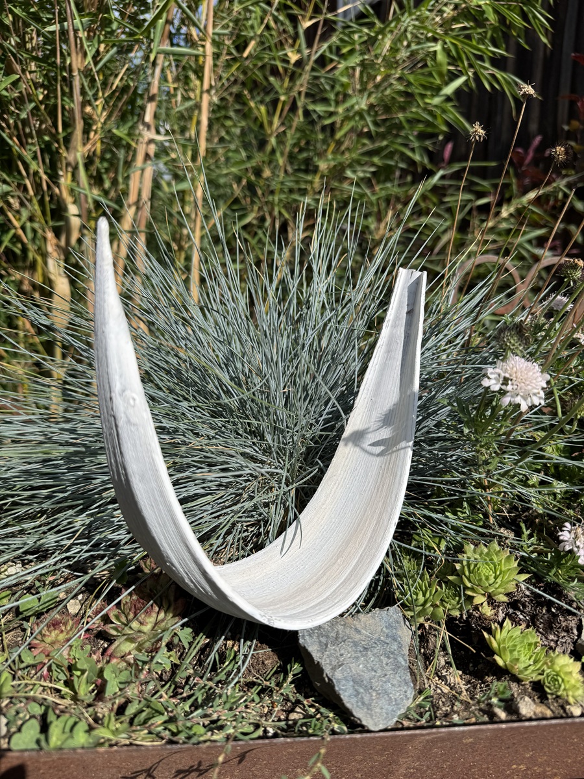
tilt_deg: -12.9
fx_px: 540
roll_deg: -1.6
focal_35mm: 24
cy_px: 390
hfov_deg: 56.8
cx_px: 292
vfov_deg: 71.6
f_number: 1.78
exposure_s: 1/5814
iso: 80
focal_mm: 6.76
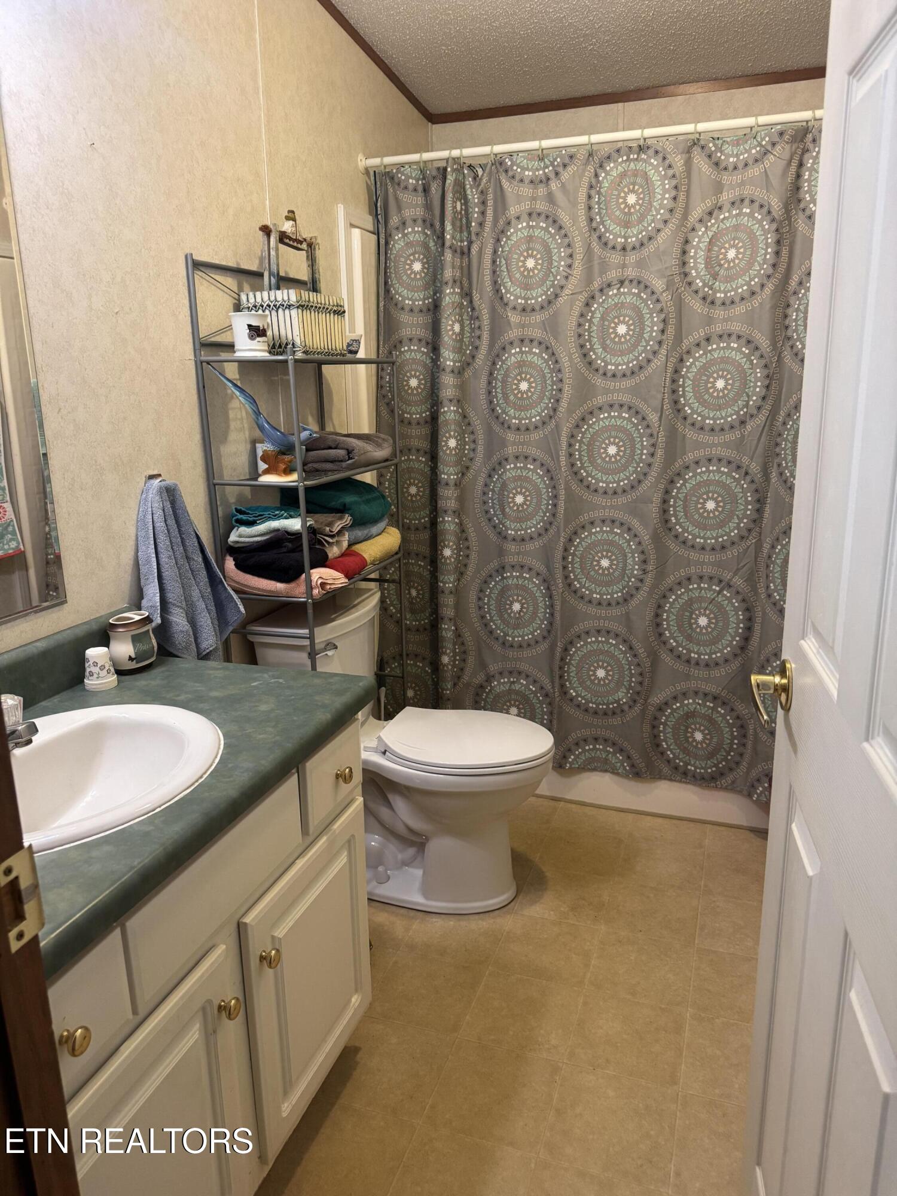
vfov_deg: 71.6
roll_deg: +2.4
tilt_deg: -14.8
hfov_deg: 56.8
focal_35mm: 24
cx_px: 448
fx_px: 829
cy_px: 598
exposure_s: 1/60
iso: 500
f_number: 1.78
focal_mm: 6.76
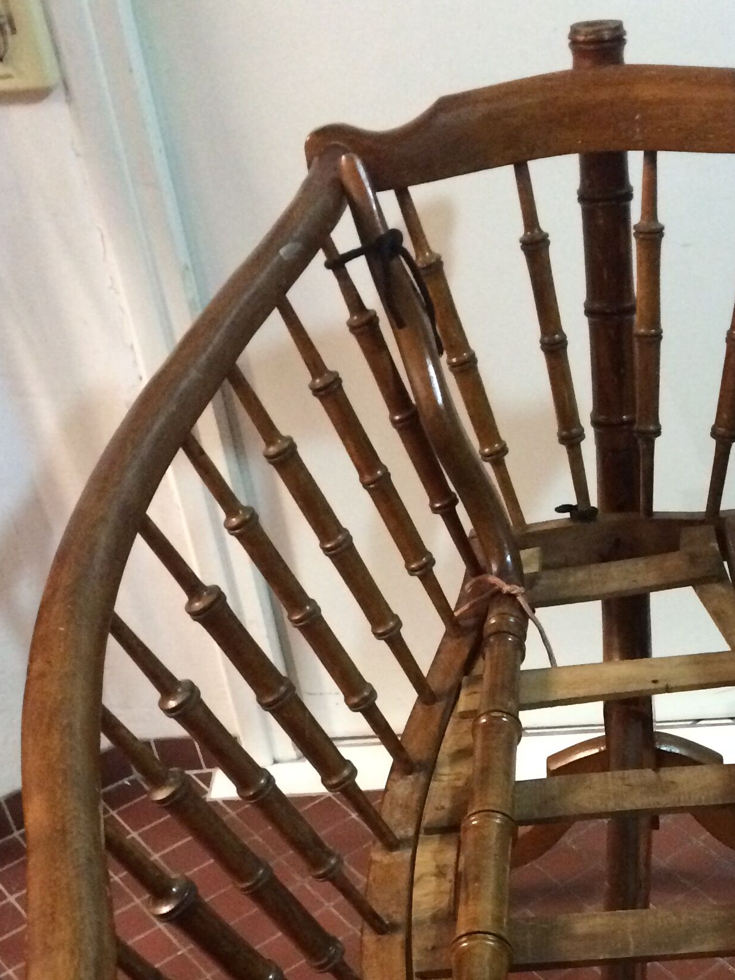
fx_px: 1642
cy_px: 922
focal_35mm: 58
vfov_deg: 31.3
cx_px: 588
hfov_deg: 24.8
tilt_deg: -46.7
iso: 320
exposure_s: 1/17
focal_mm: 4.15
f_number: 2.2
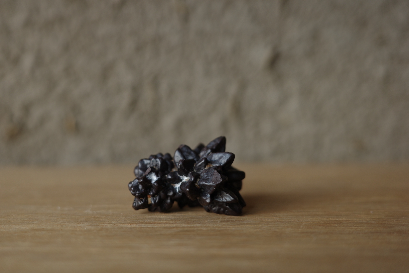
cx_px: 179
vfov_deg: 27.5
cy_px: 132
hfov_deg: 40.3
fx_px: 557
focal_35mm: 49
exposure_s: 1/125
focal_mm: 26
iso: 200
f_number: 2.8
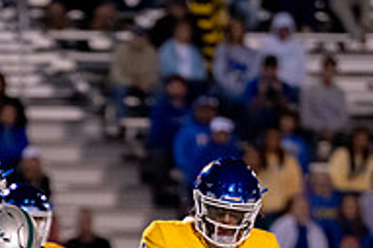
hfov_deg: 2.5
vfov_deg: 1.7
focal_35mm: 822
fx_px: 8509
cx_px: 31
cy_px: 423
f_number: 2.8
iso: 3200
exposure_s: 1/1000
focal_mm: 200
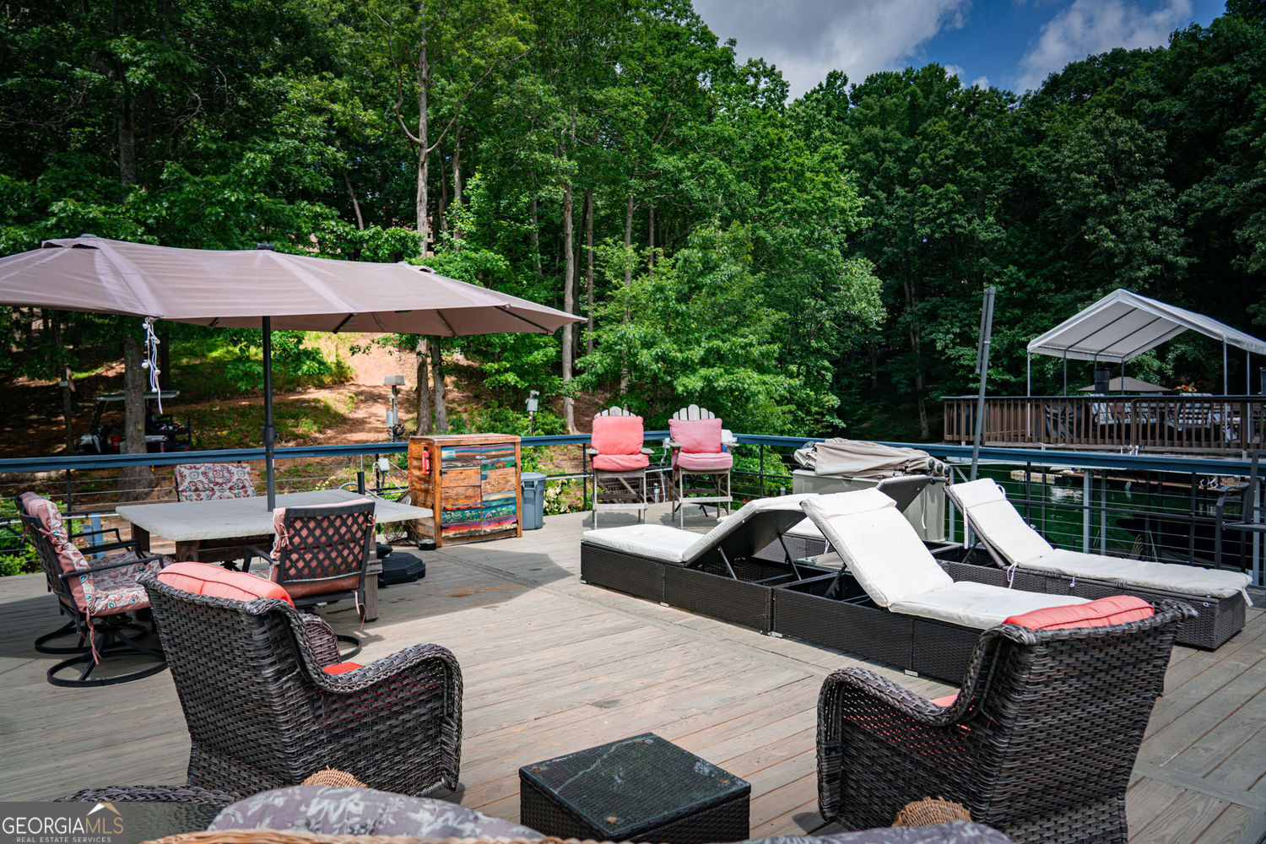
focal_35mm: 24
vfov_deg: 53.1
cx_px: 633
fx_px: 844
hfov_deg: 73.7
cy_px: 422
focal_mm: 24
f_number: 4
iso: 160
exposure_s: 1/1000
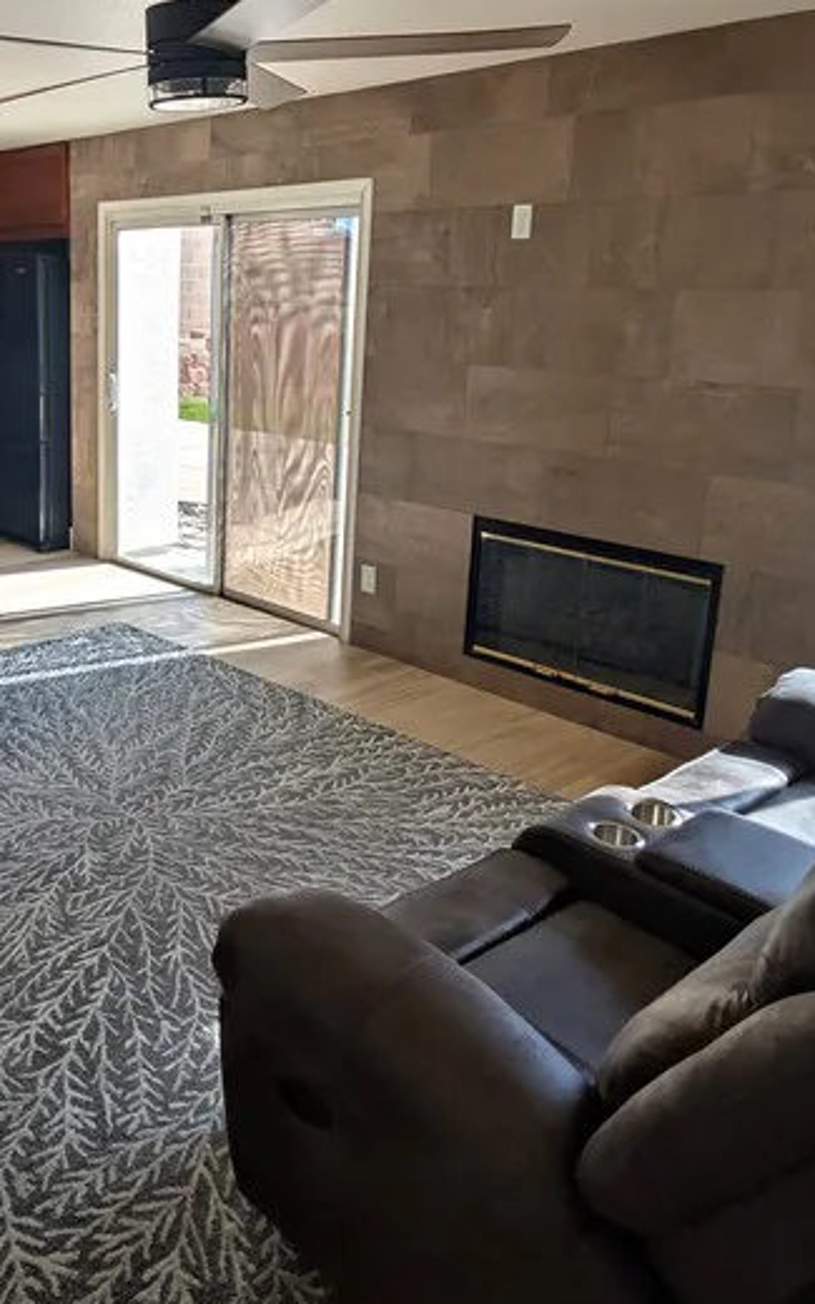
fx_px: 888
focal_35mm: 25
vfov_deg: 72.5
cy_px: 619
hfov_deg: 45.6
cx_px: 117
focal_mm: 2.02
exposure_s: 1/557
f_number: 1.7
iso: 56
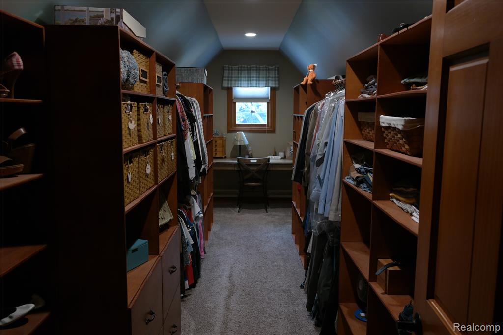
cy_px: 168
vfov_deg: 43.6
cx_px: 252
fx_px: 419
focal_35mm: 30
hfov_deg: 61.9
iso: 800
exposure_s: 1/40
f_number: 3.5
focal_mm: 20
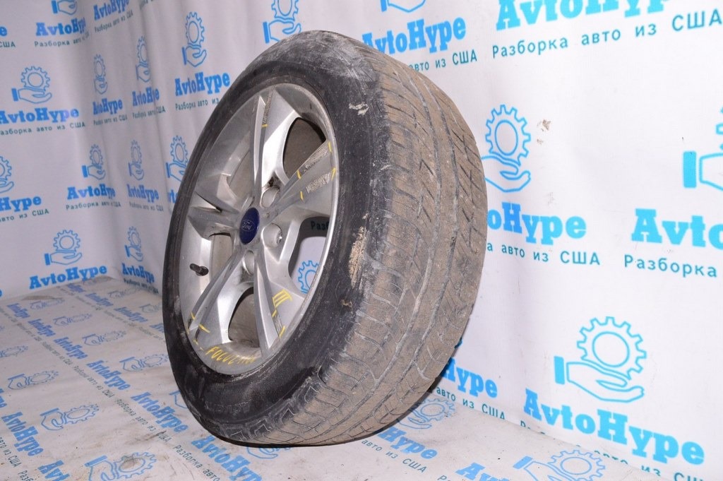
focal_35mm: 33
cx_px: 362
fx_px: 662
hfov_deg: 57.3
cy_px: 240
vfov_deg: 39.9
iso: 1600
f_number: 8
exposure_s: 1/200
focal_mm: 22
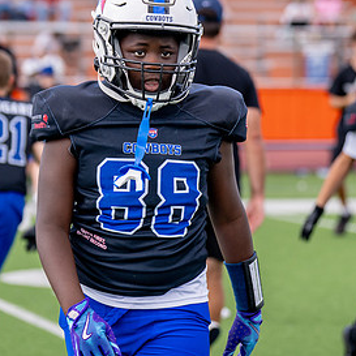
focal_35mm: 194
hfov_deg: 9.0
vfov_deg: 9.0
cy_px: 134
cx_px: 153
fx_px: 2257
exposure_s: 1/2000
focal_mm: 90
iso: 250
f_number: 2.8
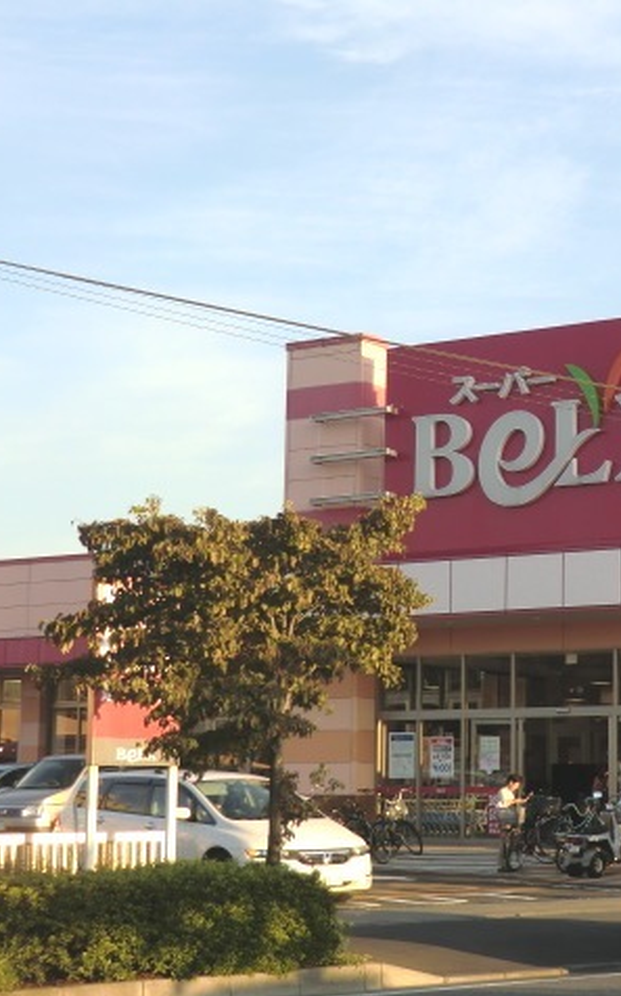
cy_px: 498
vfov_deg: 30.6
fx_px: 1816
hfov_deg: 18.8
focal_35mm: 67
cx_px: 640
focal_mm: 8.4
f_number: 4
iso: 64
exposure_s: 1/200
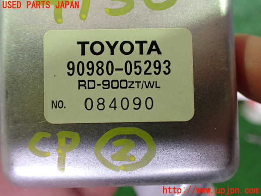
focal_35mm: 30
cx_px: 130
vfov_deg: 46.8
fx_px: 226
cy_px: 98
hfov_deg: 60.0
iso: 800
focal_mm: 5.4
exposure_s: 1/60
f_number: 2.3
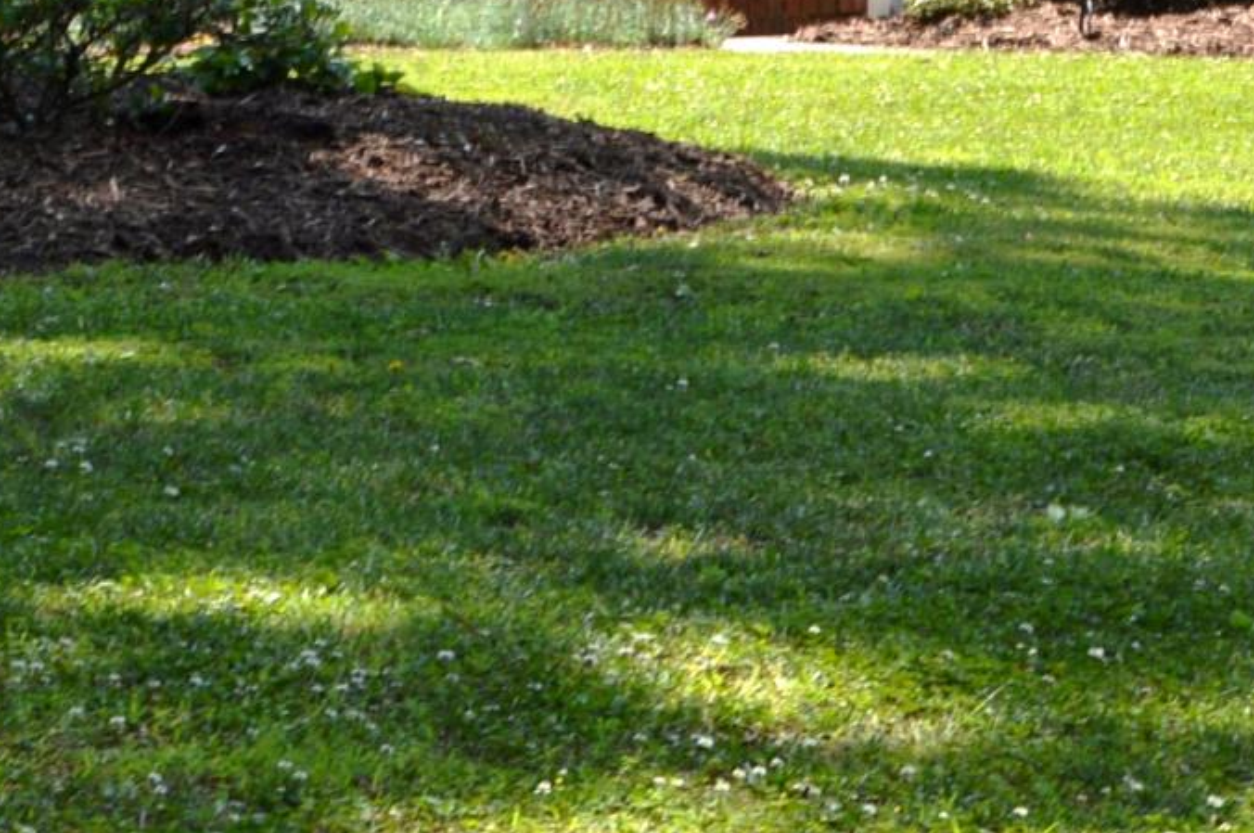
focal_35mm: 213
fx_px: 7410
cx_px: 1273
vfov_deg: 6.3
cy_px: -492
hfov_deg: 9.6
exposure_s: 1/160
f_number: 6.3
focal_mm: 32
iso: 100
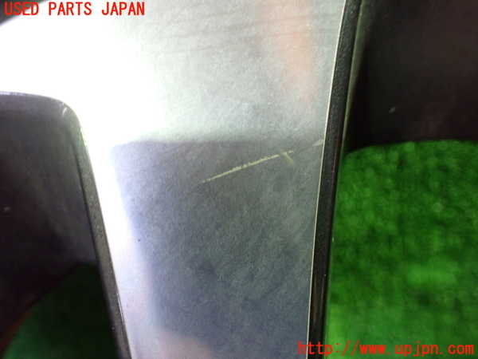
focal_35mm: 30
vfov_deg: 46.8
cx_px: 239
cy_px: 180
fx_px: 414
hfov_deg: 60.0
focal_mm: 5.4
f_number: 2.3
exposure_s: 1/30
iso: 800
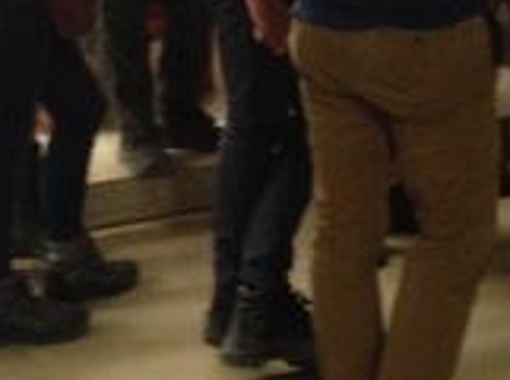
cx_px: 559
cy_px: -206
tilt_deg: -5.0
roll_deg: +1.3
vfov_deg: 12.3
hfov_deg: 16.8
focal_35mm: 114
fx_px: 1676
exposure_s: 1/20
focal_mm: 4.12
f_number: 2.4
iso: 400
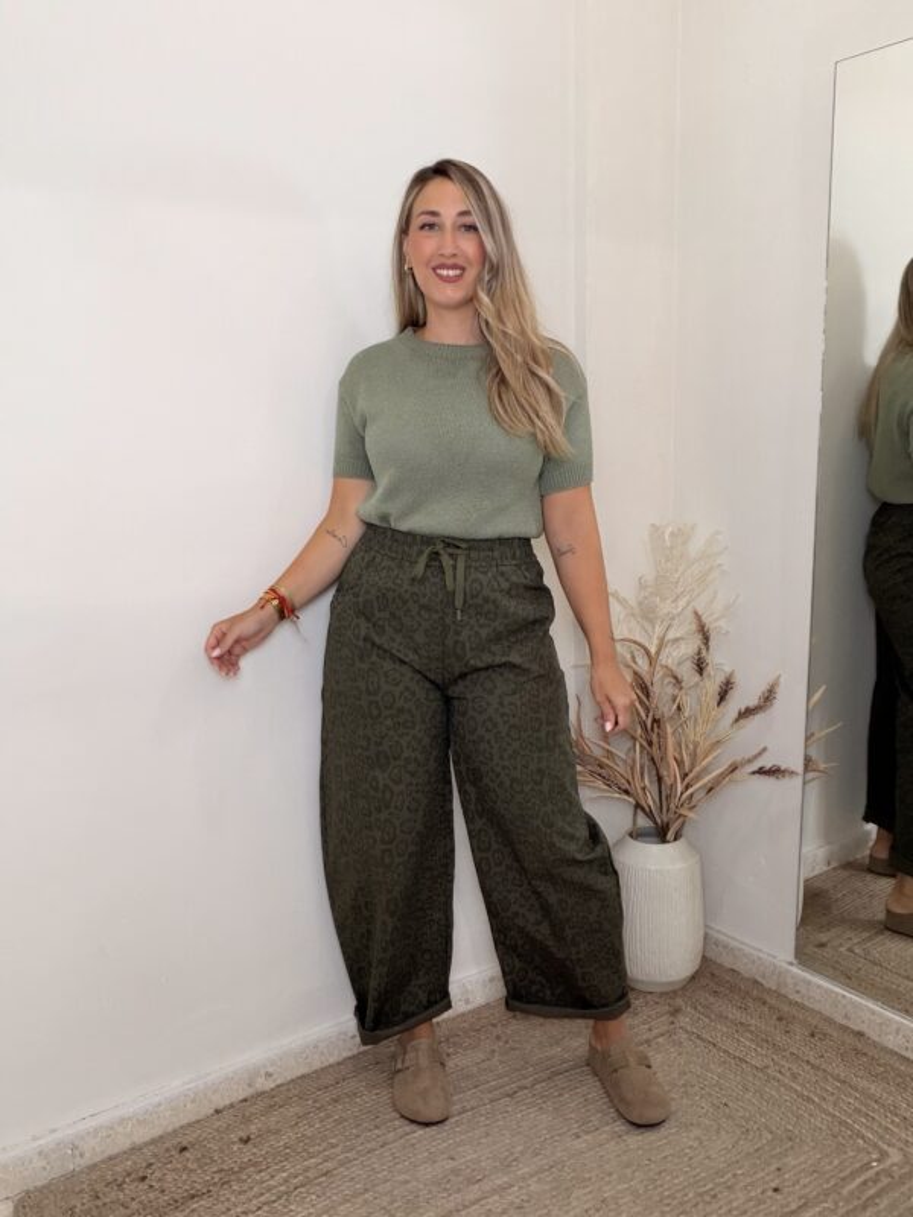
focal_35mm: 30
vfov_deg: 60.0
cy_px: 608
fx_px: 1055
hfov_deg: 46.8
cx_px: 456
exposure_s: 1/60
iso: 125
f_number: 1.9
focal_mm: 2.71
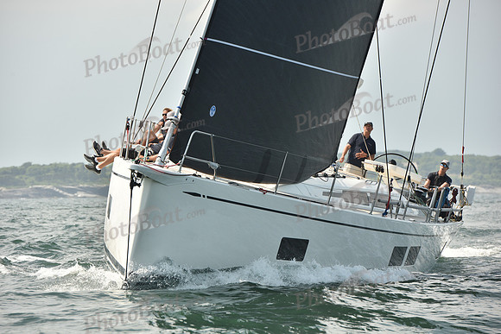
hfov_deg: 10.5
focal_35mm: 195
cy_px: 167
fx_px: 2714
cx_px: 250
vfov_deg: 7.0
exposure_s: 1/800
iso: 250
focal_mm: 195
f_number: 8
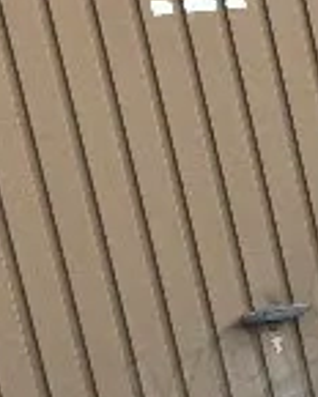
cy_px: 408
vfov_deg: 12.3
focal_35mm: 155
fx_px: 1823
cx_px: 1083
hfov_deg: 7.9
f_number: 1.8
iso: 50
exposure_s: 1/182
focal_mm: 5.4
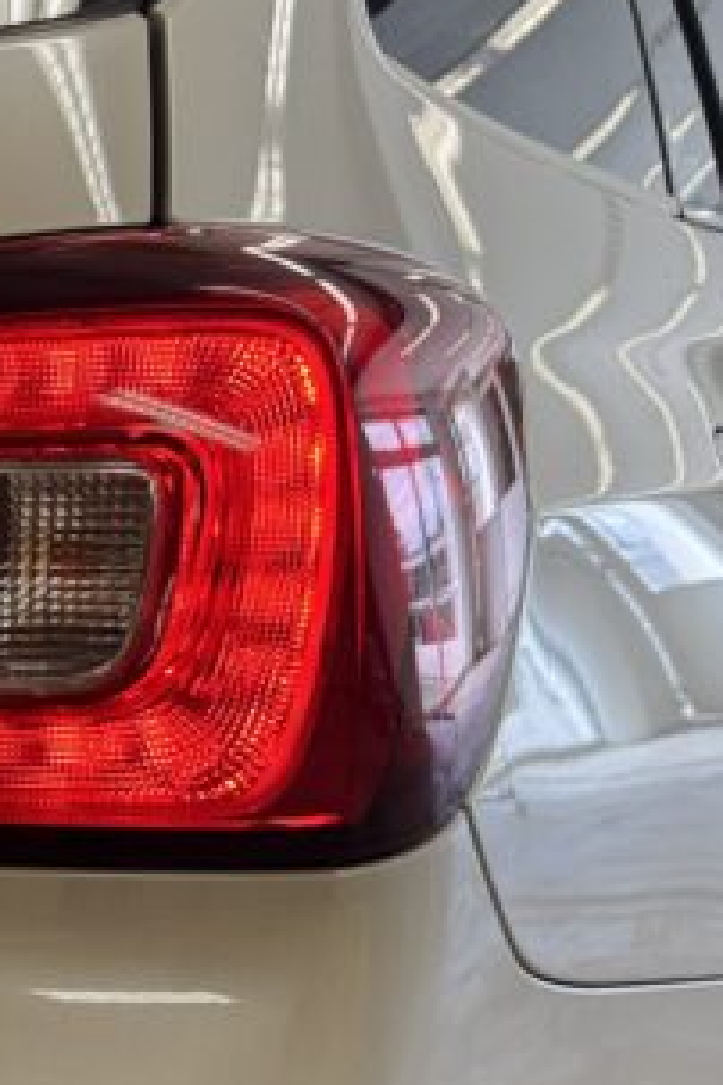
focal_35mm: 66
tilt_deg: -13.3
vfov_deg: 30.2
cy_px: 752
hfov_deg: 17.4
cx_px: -515
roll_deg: +0.2
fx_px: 1988
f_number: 1.78
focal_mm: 6.76
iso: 64
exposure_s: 1/100
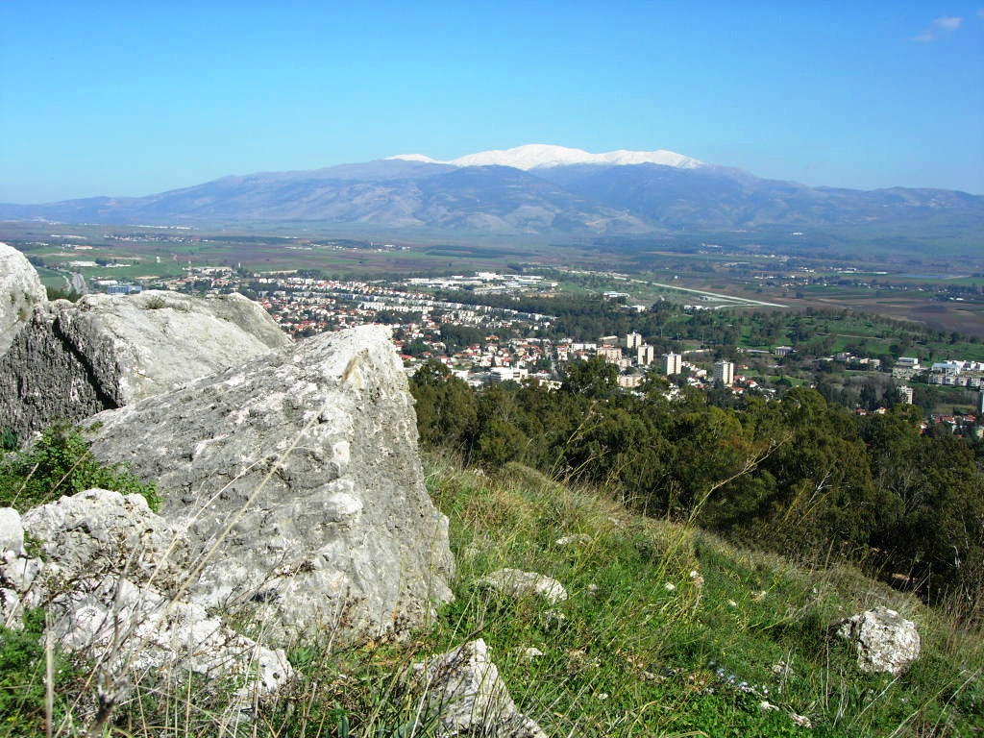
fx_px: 1080
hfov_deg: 49.0
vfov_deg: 37.7
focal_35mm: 38
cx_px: 492
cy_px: 369
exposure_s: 1/595
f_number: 4.8
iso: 64
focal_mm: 7.8
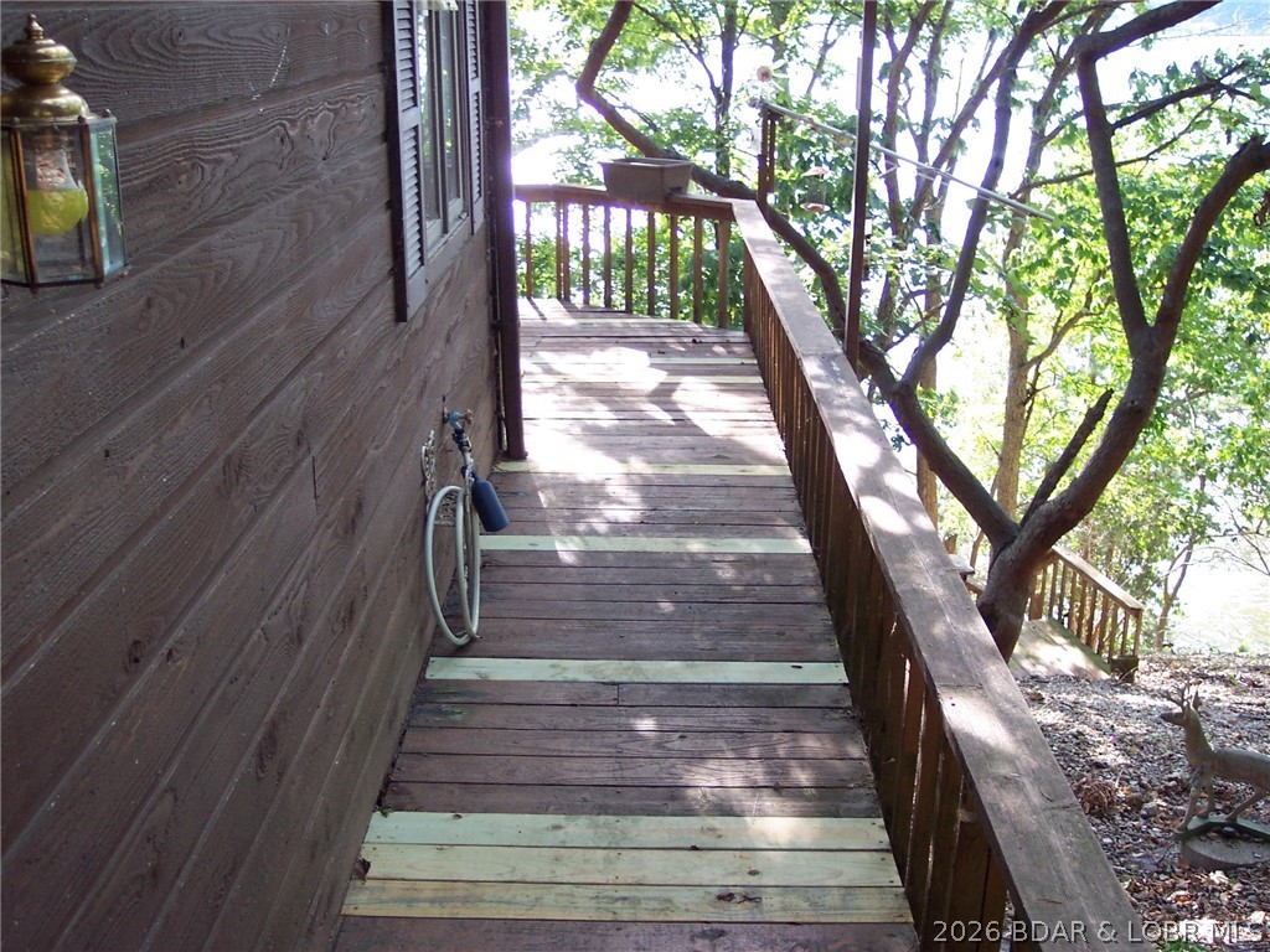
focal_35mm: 38
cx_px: 635
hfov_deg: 49.0
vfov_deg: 37.7
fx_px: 1394
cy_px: 476
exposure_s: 1/90
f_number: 2.8
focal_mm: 8
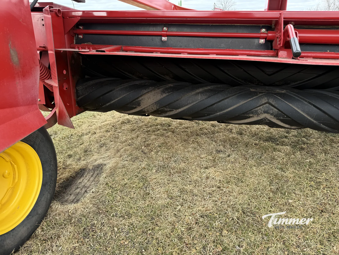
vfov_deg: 56.8
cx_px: 170
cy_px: 128
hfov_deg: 71.6
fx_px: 235
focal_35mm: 24
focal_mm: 6.76
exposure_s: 1/535
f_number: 1.78
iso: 80
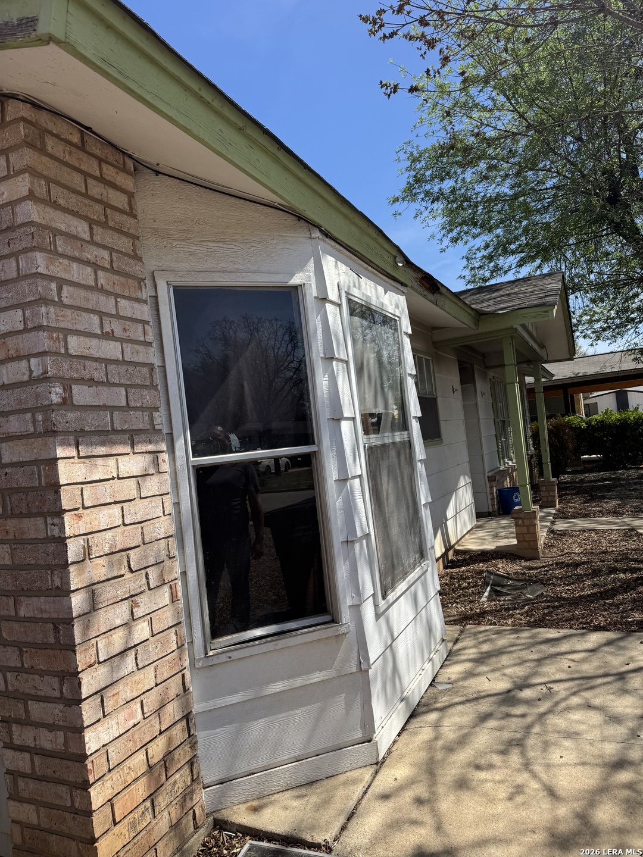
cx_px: 322
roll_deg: +7.5
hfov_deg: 56.8
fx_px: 594
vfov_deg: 71.6
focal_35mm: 24
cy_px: 428
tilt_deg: +0.8
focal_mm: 6.76
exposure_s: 1/4310
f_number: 1.78
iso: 80
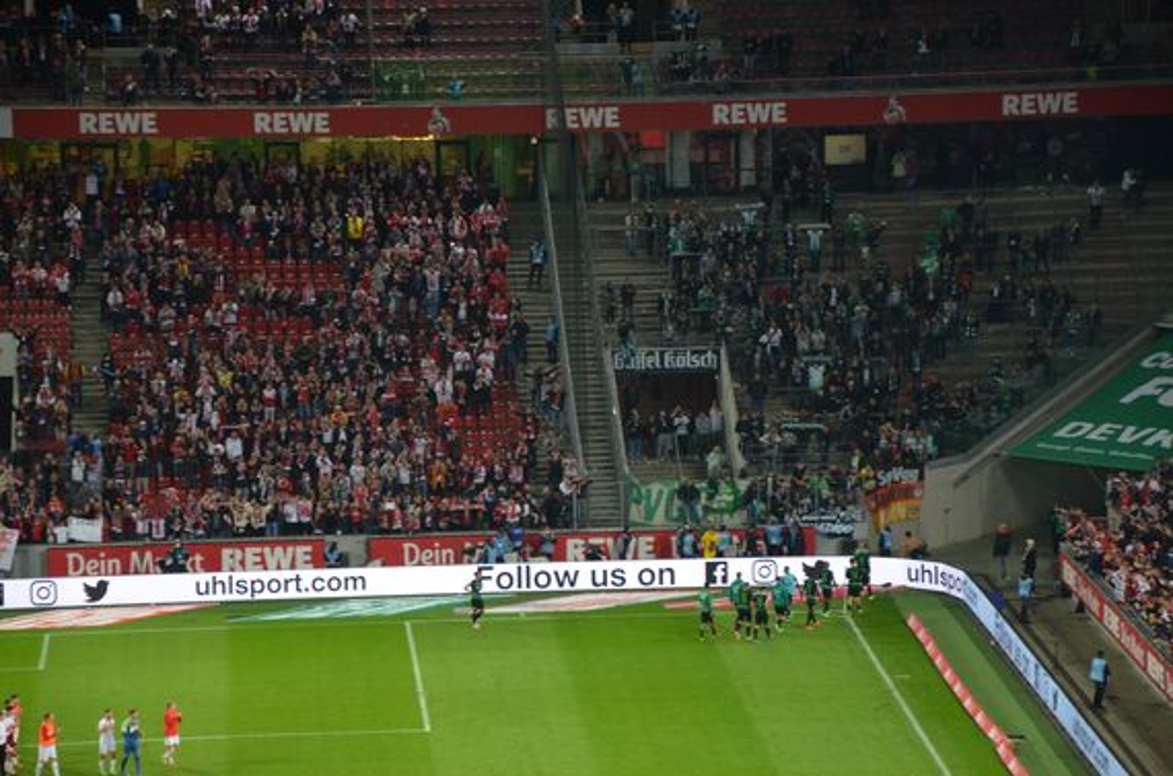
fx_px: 5119
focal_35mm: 158
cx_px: 586
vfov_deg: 8.7
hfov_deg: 13.1
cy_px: 388
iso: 1100
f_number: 5.6
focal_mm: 105
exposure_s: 1/125
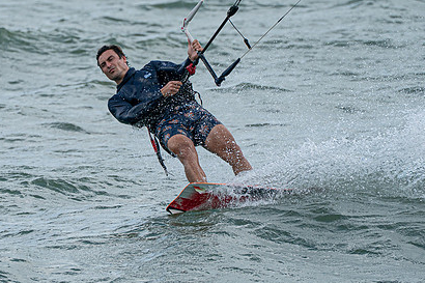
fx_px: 8838
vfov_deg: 1.8
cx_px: 106
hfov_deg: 2.8
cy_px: 135
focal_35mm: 749
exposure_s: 1/2000
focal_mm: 400
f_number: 8
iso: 800
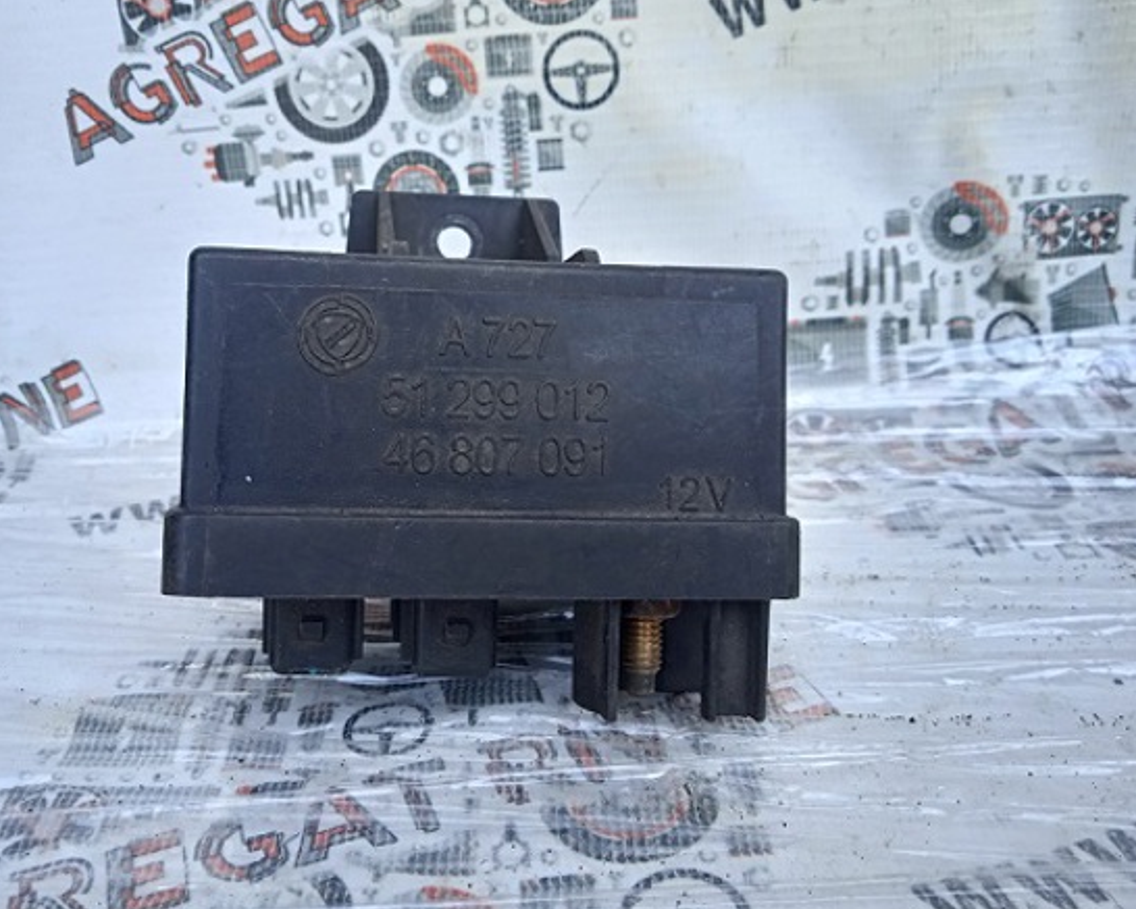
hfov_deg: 55.4
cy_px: 427
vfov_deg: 45.8
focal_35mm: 32
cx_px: 476
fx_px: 1076
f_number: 2.2
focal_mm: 3.43
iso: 100
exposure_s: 1/123
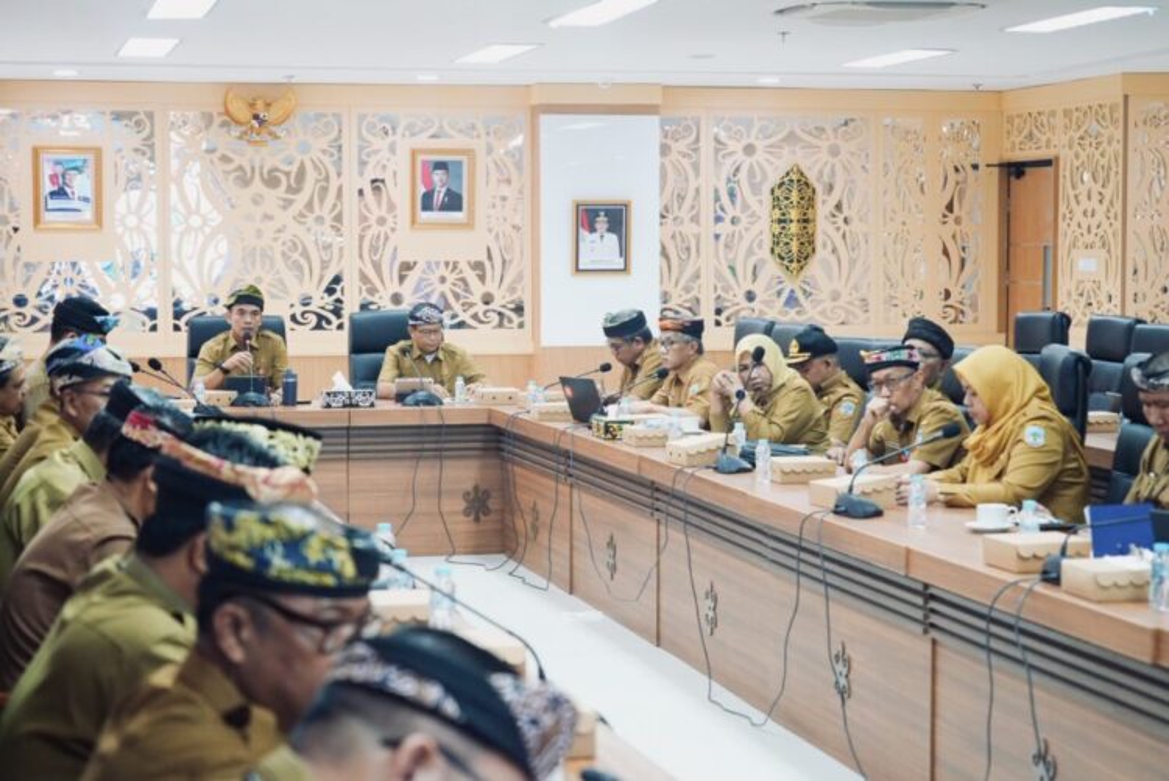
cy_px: 390
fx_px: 2372
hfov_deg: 27.7
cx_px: 584
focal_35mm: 73
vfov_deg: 18.7
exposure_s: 1/125
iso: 5000
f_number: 5.6
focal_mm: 73
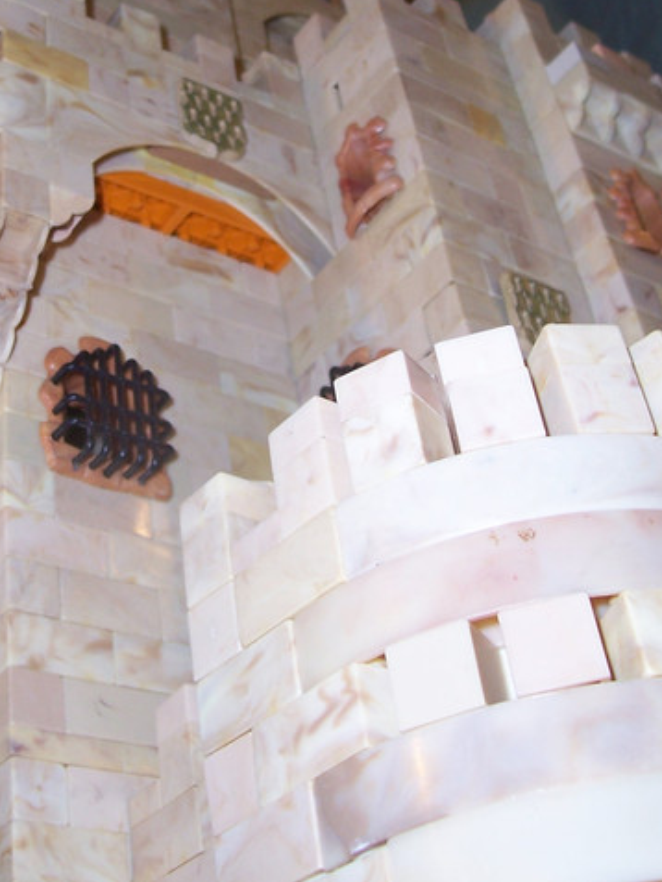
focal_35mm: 57
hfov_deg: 25.5
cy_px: 229
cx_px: 215
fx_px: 1453
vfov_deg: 33.2
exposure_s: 1/60
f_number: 2.7
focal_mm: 5.6
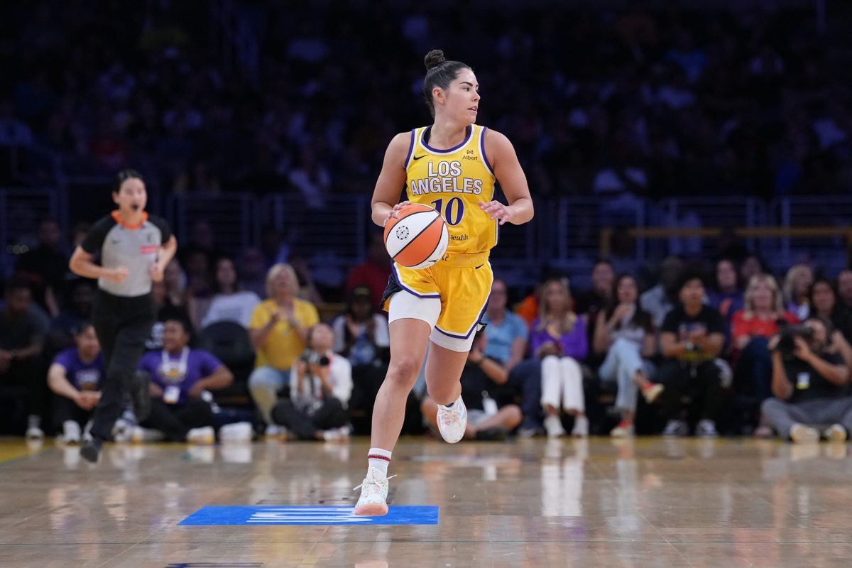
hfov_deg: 15.2
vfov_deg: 10.2
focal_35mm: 135
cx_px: 426
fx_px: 3195
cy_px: 284
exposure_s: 1/2500
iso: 4000
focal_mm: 135
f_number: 2.5
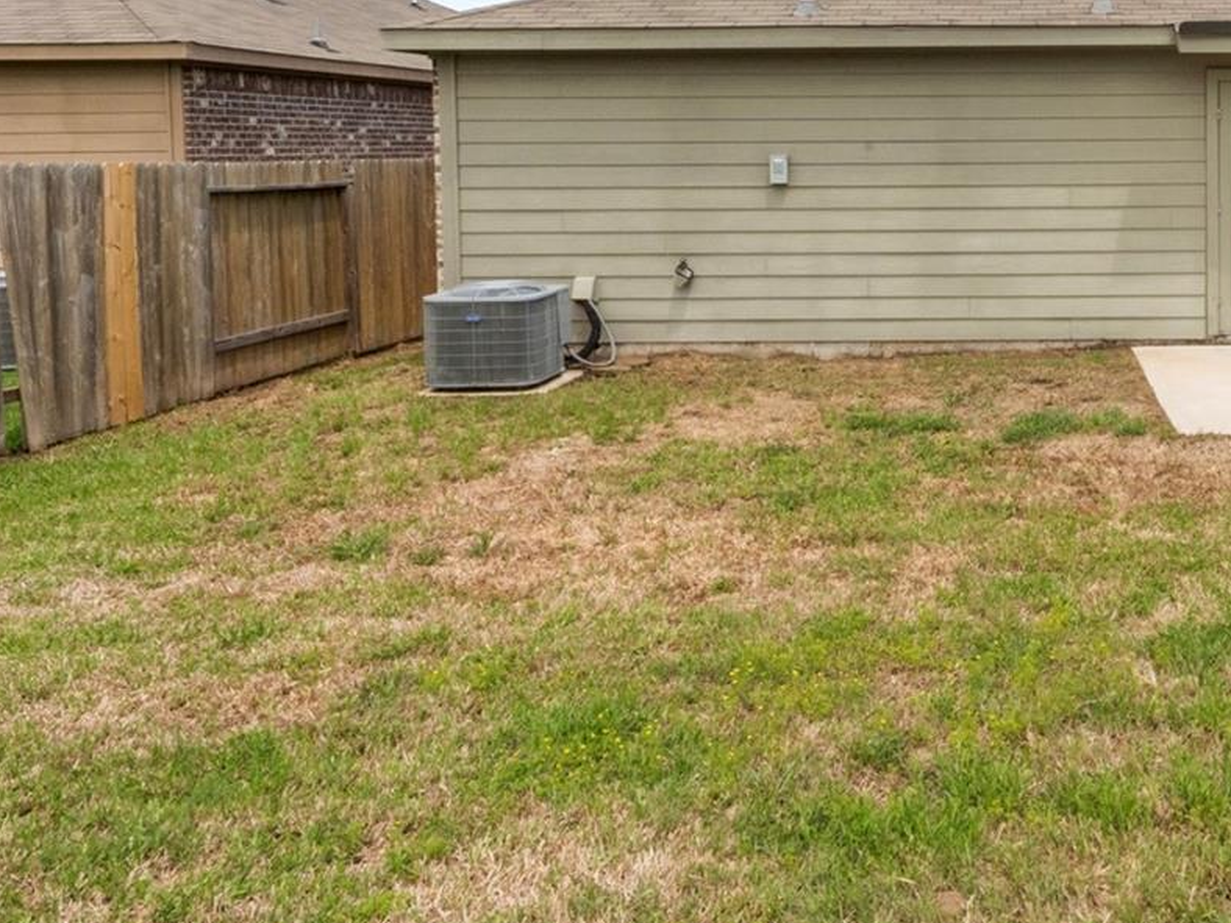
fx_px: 1245
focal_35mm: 35
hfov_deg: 48.1
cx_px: 1069
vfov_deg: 38.9
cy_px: 163
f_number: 9
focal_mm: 14
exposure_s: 1/200
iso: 800
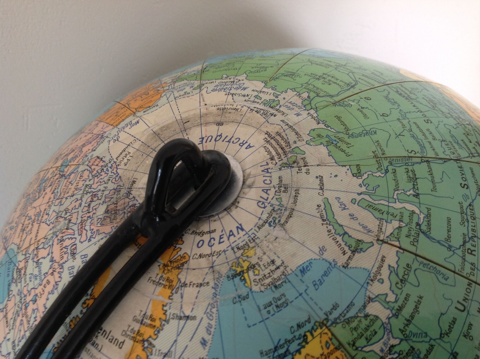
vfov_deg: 40.6
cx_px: 240
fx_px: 485
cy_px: 180
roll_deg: +0.2
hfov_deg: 52.7
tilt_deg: -41.1
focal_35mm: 35
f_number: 2.4
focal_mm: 4.28
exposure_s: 1/15
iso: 80
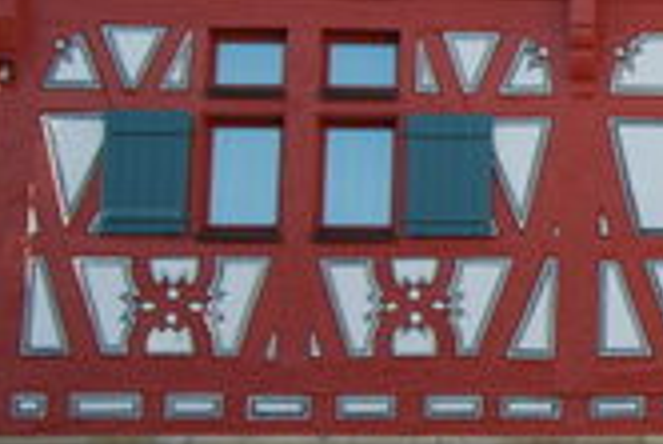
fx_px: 2765
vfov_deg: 9.2
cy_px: 108
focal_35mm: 150
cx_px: 1004
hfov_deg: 12.9
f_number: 6.3
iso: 100
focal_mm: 26
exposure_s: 1/160
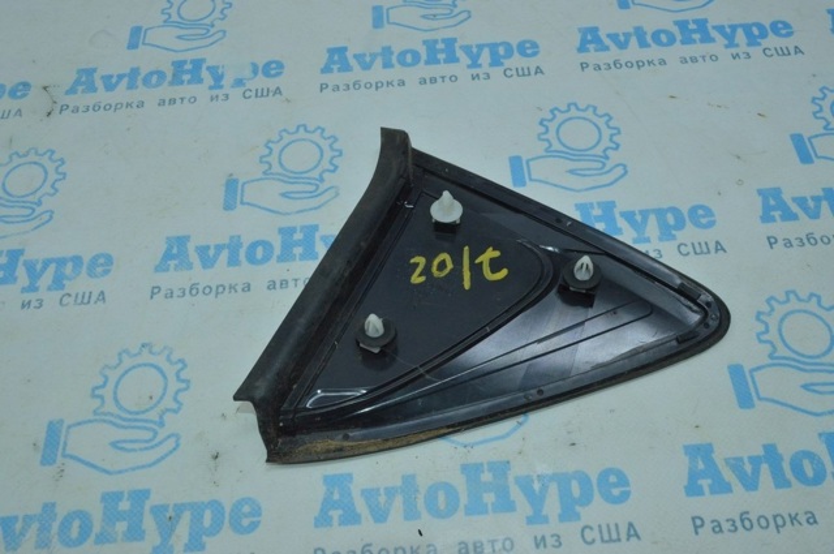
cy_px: 277
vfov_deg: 43.5
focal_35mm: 30
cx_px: 417
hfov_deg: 62.0
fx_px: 694
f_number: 16
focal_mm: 20
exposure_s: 1/50
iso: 1250
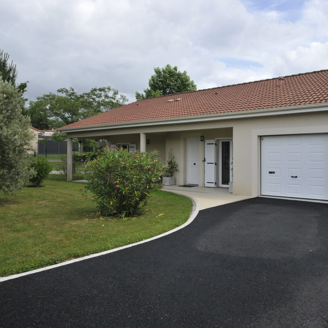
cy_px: 165
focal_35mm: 27
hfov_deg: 56.7
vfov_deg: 59.1
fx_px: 289
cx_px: 237
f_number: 13
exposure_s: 1/640
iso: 800
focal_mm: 14
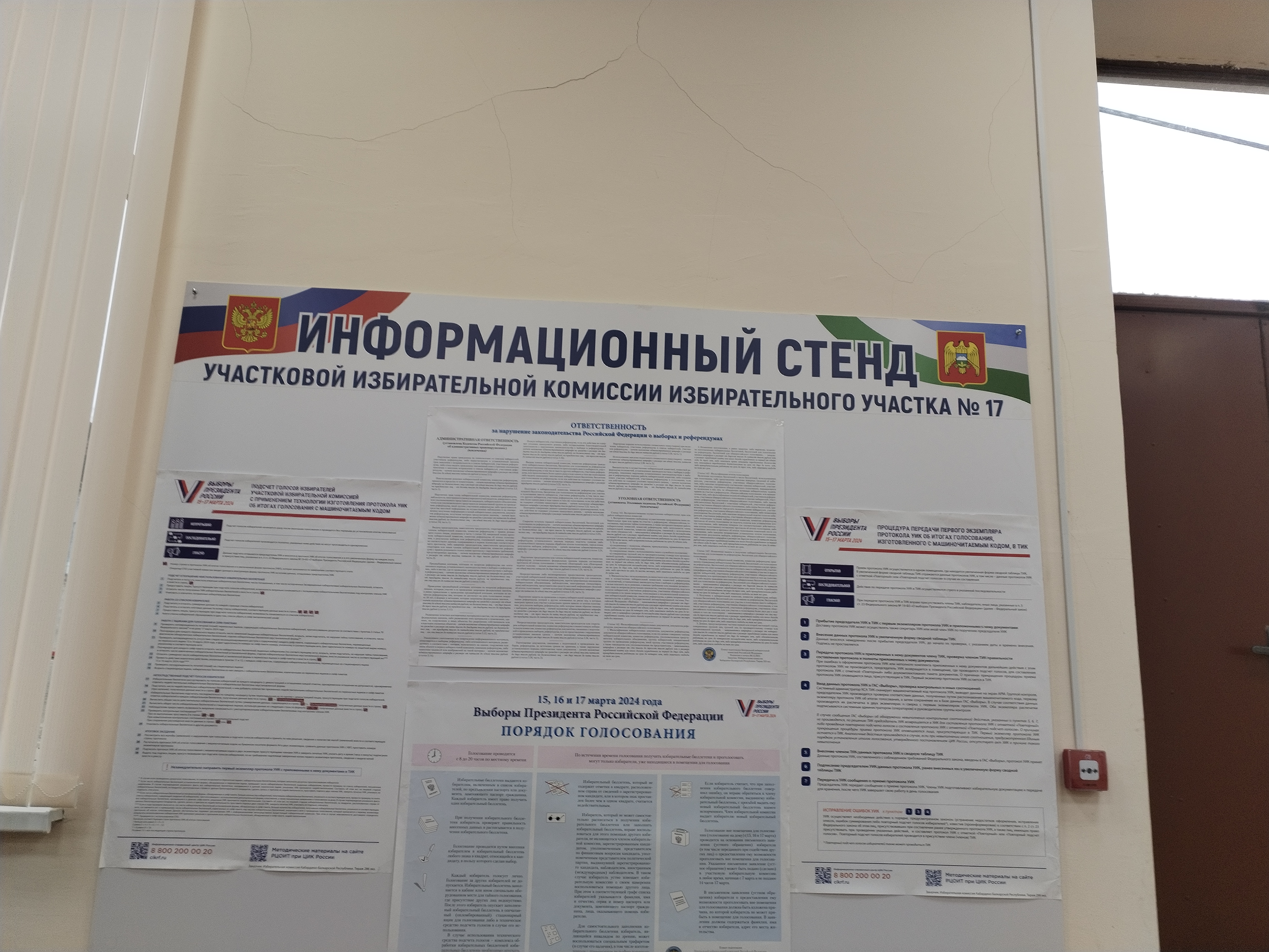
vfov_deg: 48.2
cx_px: 634
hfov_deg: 61.7
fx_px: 1063
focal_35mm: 29
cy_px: 476
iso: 155
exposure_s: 1/60
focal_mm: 4.75
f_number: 1.8
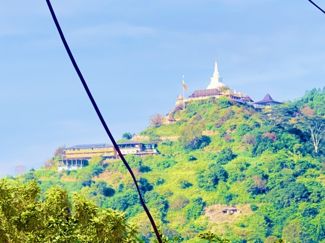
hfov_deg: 9.8
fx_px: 1896
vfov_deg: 7.4
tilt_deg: +7.2
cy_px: 131
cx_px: 261
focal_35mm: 202
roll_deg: +1.6
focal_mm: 15.66
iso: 64
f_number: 2.8
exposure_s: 1/379
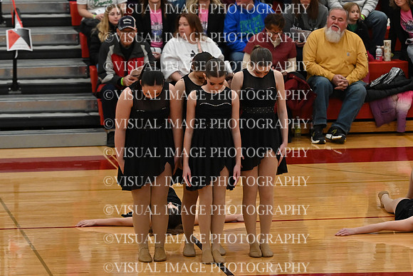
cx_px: 206
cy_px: 138
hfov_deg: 8.6
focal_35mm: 240
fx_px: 2754
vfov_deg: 5.7
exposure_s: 1/400
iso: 5000
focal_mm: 160
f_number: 4
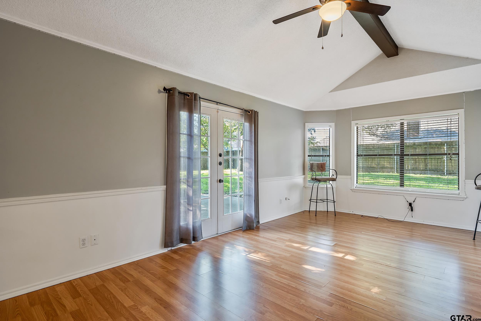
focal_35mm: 18
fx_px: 240
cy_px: 160
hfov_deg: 90.0
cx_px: 240
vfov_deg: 67.4
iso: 800
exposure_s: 1/10
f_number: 8
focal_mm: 18
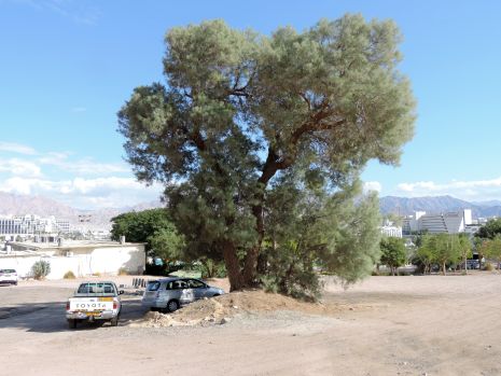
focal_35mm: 30
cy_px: 188
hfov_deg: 60.0
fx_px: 434
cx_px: 250
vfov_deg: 46.8
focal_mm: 5.3
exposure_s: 1/640
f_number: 3.1
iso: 80
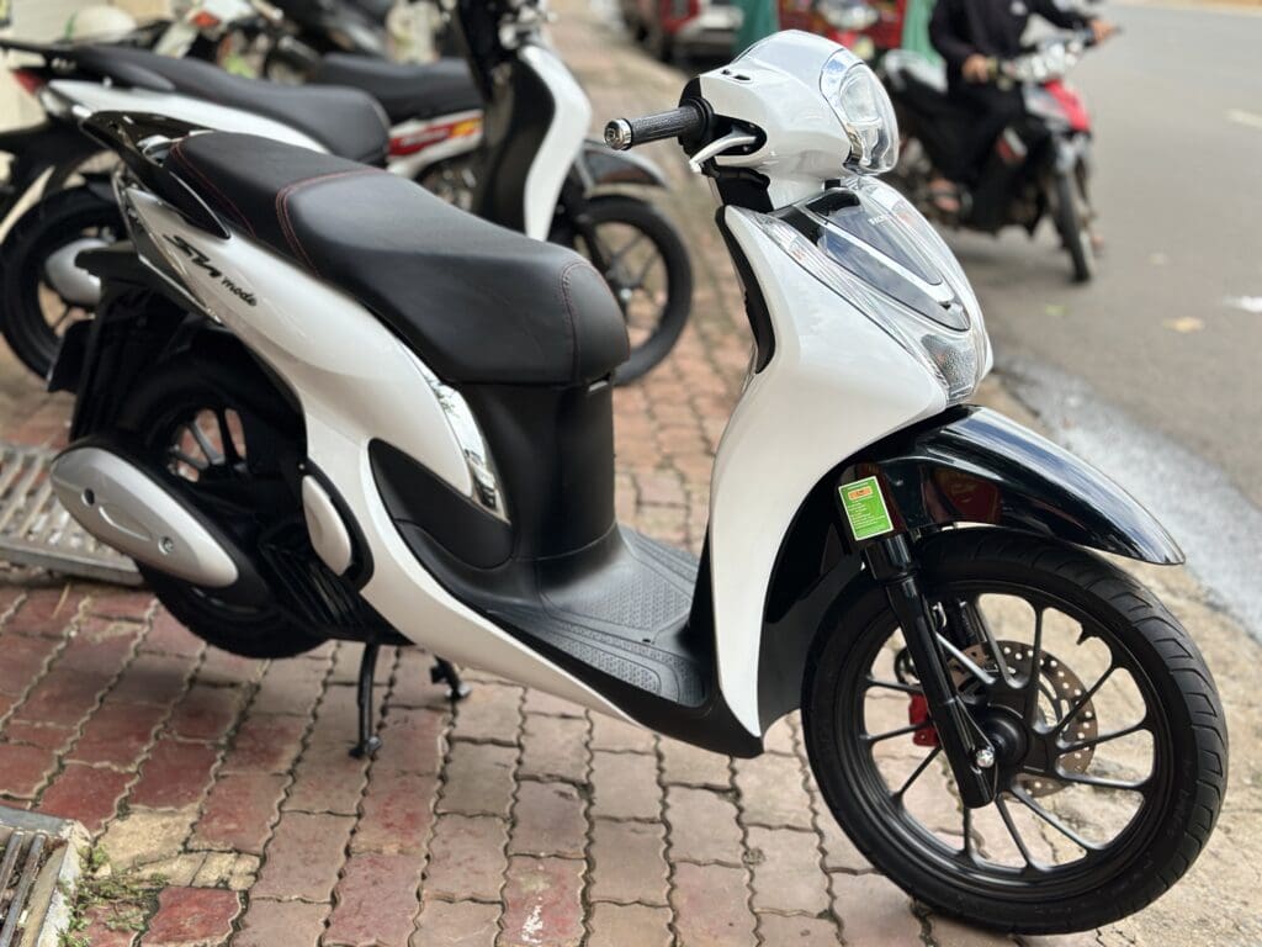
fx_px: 1750
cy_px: 474
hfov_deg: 39.7
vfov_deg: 30.3
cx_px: 631
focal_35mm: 48
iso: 80
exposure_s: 1/1517
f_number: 1.78
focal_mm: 6.86
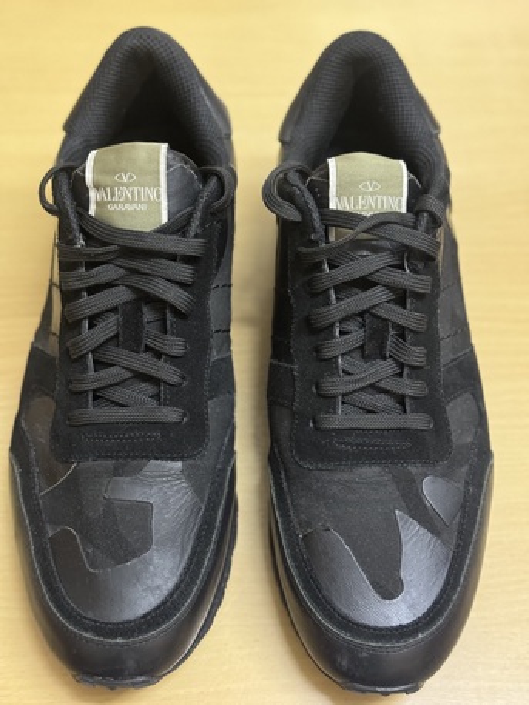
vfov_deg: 39.6
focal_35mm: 48
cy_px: 352
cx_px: 264
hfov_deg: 30.3
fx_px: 978
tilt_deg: -60.3
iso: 640
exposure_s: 1/25
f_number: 1.78
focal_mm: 6.76
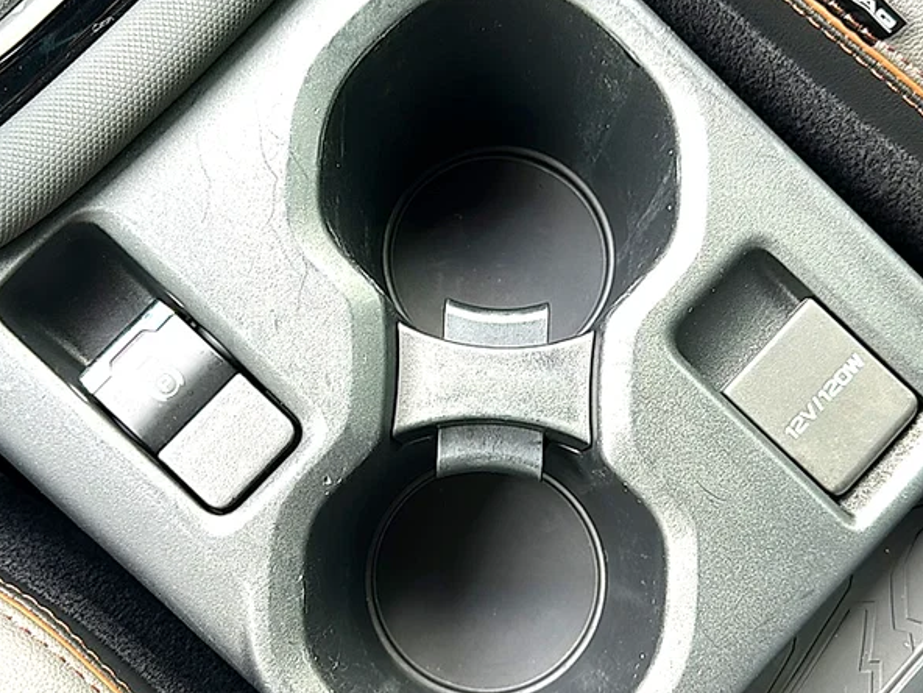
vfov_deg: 36.8
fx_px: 1040
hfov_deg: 47.8
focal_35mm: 39
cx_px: 499
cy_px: 380
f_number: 1.78
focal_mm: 6.86
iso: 64
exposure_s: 1/44
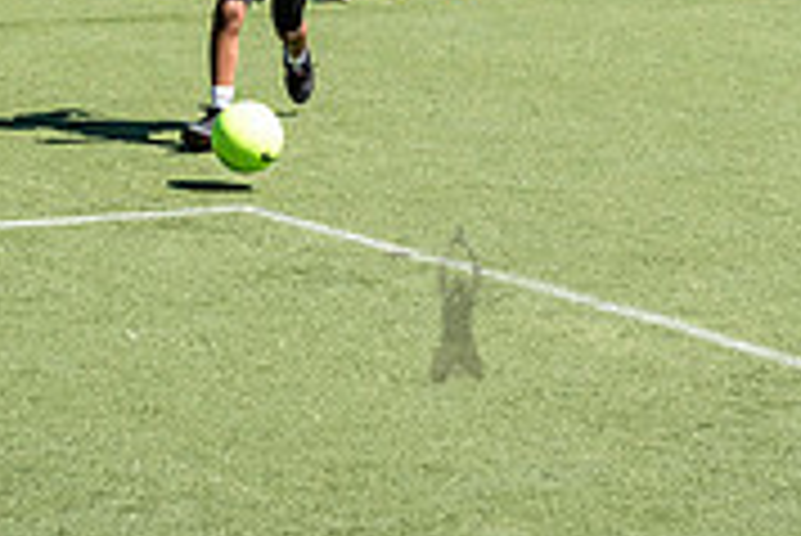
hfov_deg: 11.5
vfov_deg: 7.7
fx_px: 3964
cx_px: 333
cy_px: 36
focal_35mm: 178
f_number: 4
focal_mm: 44
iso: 200
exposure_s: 1/1600
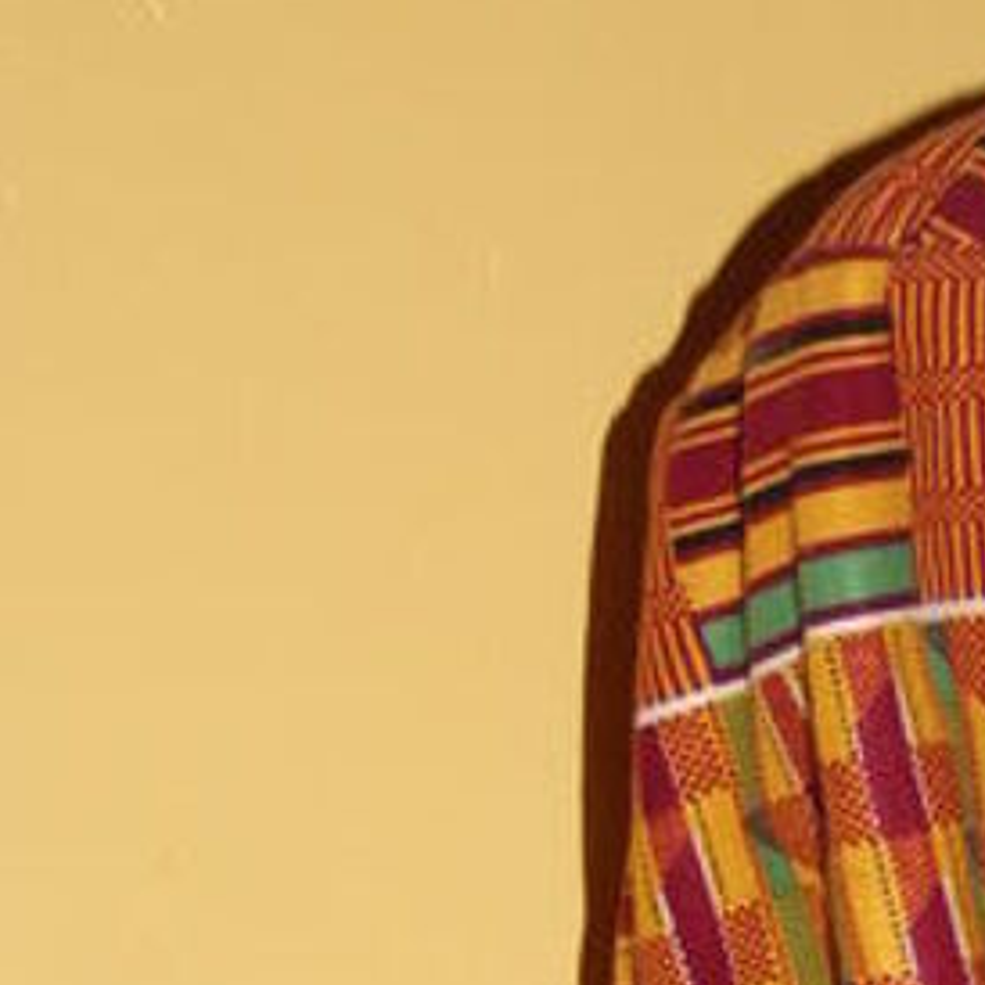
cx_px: 1650
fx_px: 12308
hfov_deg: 4.5
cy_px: 1857
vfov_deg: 4.5
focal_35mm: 382
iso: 400
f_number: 5.6
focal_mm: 55
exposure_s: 1/80
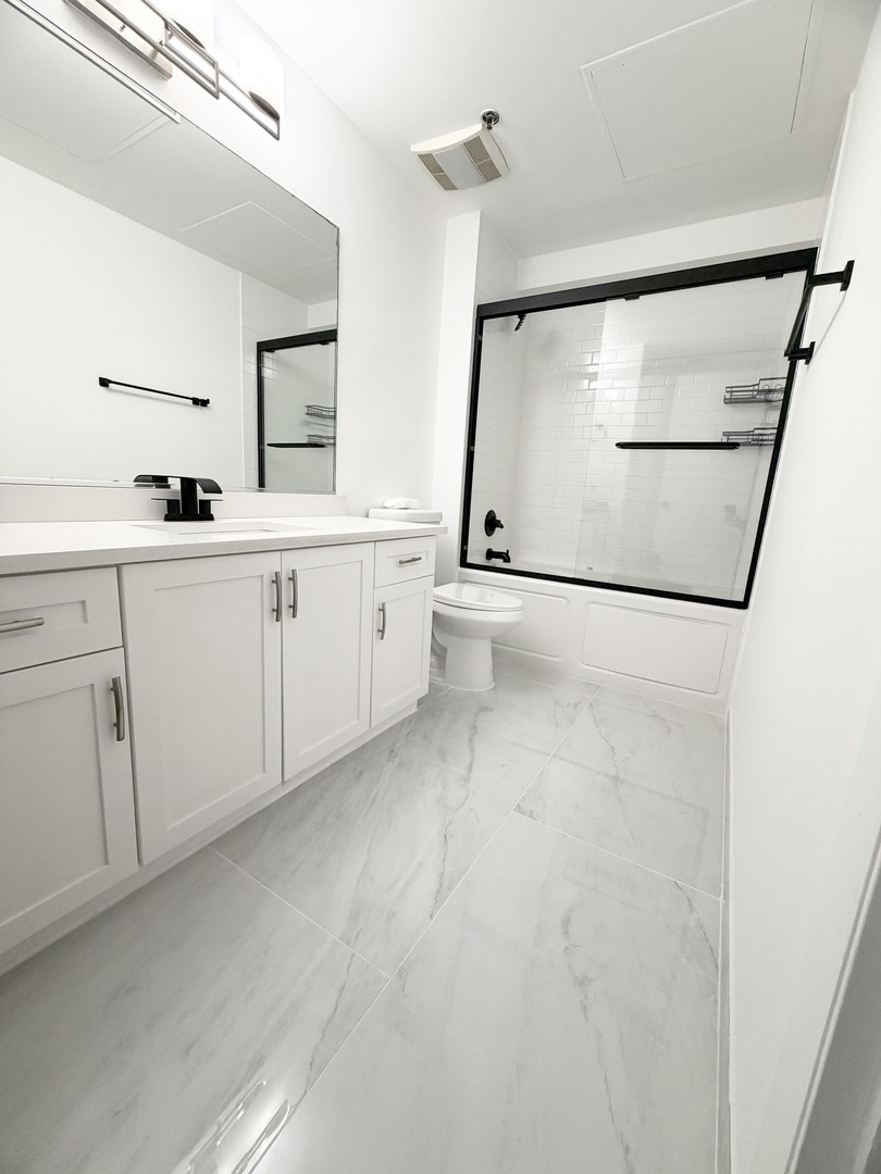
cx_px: 440
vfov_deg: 102.1
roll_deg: -3.3
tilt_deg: -11.8
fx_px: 475
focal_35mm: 14
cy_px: 587
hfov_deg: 85.7
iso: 320
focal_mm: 2.22
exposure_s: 1/120
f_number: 2.2
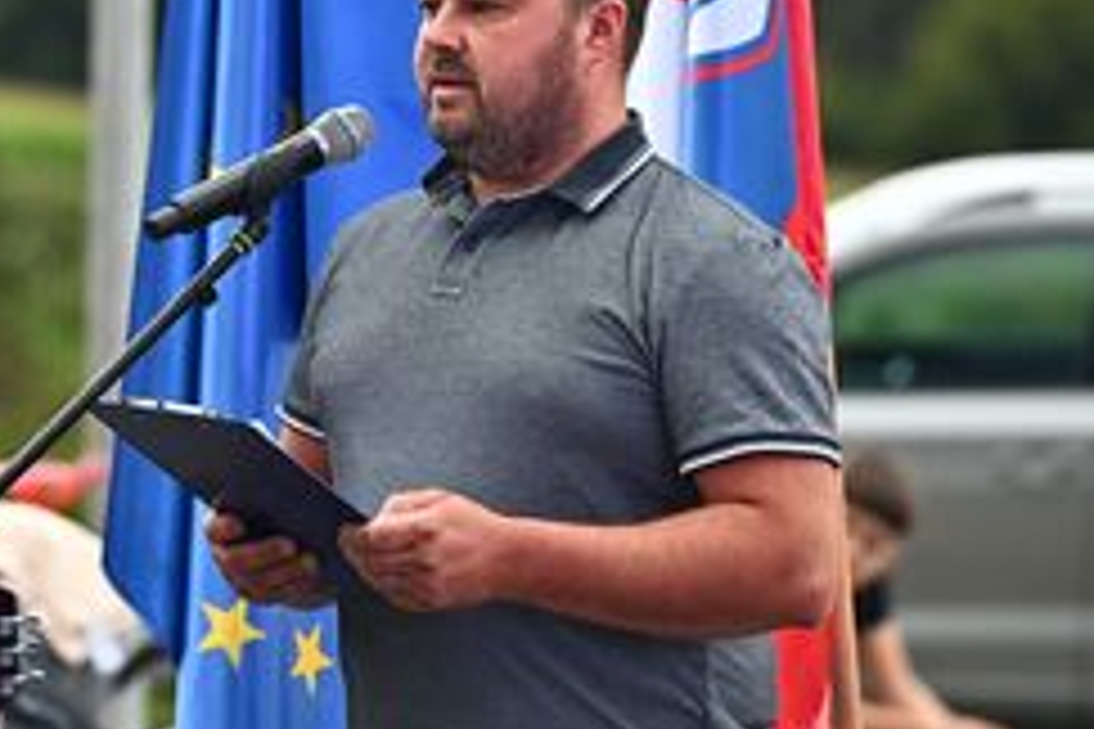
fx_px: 11273
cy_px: 135
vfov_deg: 3.7
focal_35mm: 371
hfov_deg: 5.6
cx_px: 270
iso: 1600
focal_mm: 200
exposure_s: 1/500
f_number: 4.5
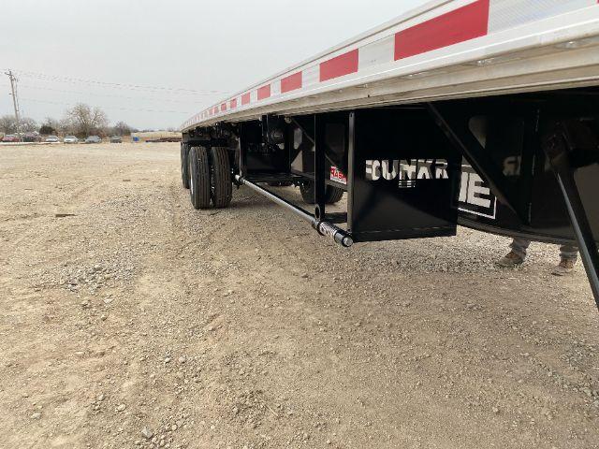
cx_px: 300
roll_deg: -0.8
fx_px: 450
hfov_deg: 67.3
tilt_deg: -11.5
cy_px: 224
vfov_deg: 53.1
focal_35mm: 26
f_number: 1.8
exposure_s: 1/485
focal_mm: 4.25
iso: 32
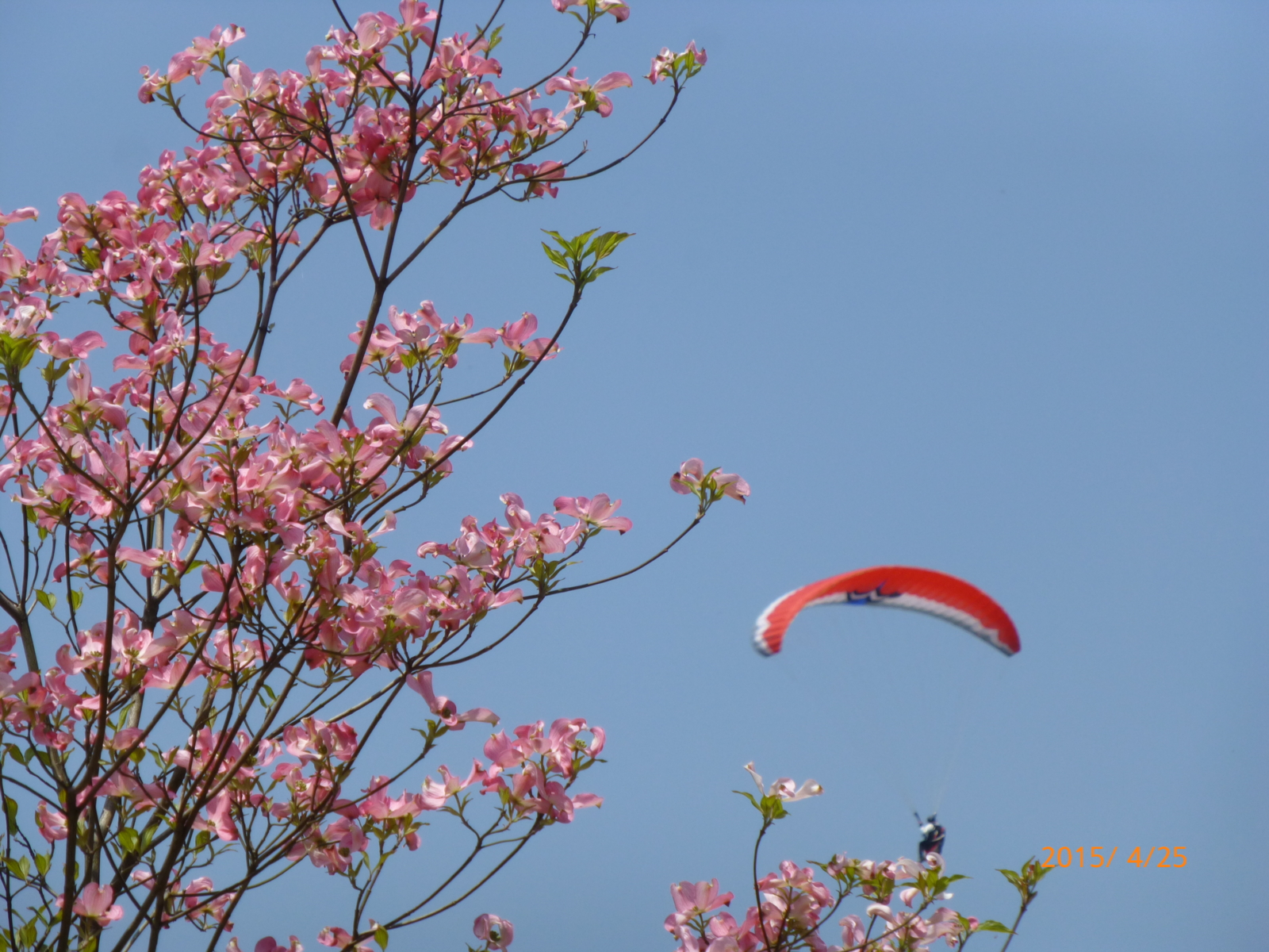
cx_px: 634
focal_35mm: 199
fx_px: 7295
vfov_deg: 7.5
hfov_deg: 9.9
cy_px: 476
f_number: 5.5
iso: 100
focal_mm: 35.6
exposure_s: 1/800
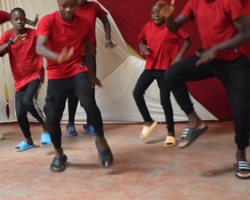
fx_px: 518
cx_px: 72
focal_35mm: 70
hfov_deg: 26.9
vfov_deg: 21.7
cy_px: 62
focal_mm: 26
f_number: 3.8
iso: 1250
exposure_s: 1/60
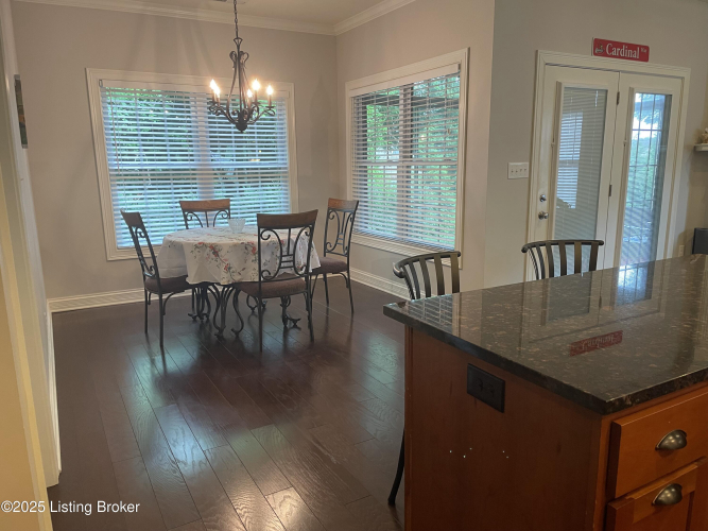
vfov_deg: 53.0
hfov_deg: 67.3
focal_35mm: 26
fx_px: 532
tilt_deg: -11.1
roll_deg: +1.6
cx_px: 354
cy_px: 266
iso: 160
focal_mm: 4.2
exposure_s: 1/60
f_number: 1.6
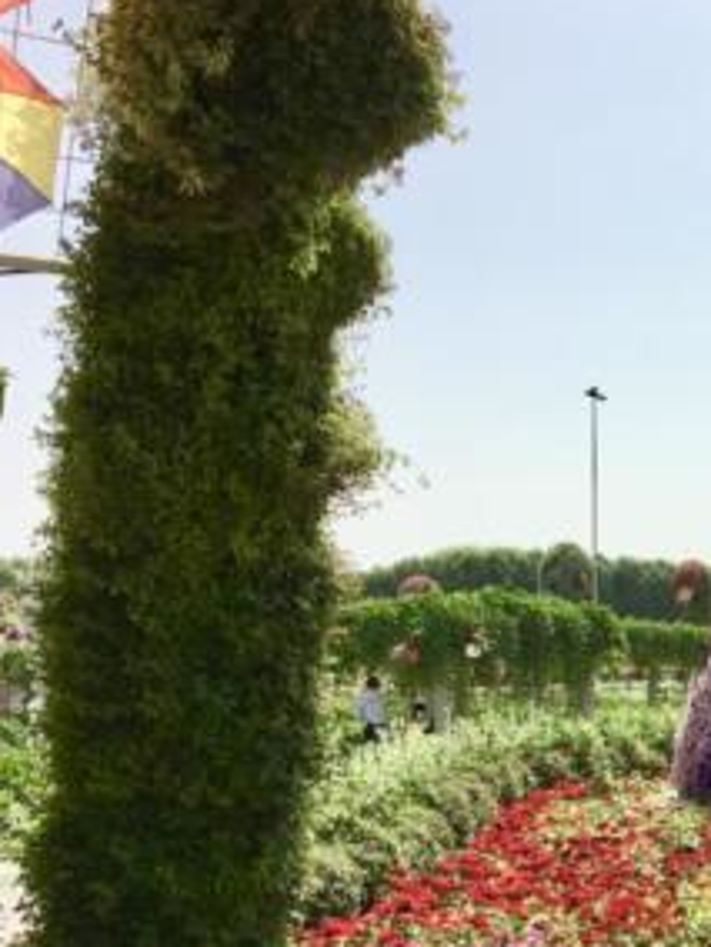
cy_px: 559
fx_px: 1397
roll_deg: +0.8
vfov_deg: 37.4
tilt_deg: +4.5
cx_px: 774
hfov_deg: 26.4
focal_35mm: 51
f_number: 2.2
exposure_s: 1/2331
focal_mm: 4.15
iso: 25
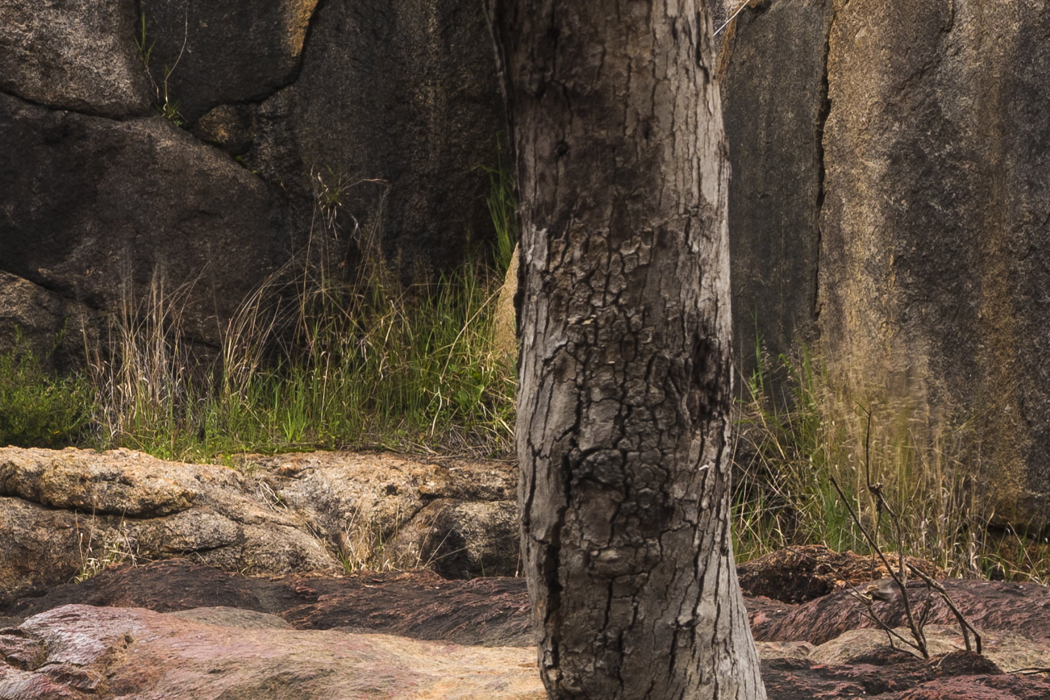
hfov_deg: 14.7
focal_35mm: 132
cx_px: -378
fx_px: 3850
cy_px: 1012
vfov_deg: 10.1
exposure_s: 236
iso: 50
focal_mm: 35
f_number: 16
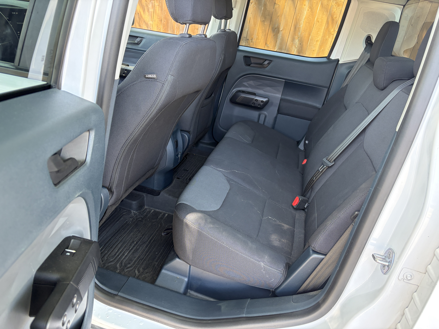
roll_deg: -11.1
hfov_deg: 67.3
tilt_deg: -26.2
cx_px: 220
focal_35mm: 26
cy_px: 164
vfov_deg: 53.1
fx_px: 330
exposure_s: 1/80
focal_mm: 5.96
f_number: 1.6
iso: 125
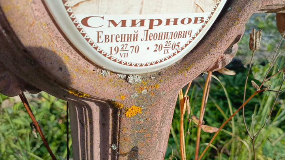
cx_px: 155
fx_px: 234
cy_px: 91
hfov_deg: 62.5
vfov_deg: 37.7
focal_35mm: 31
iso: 119
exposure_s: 1/1070
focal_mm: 4.76
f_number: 1.69
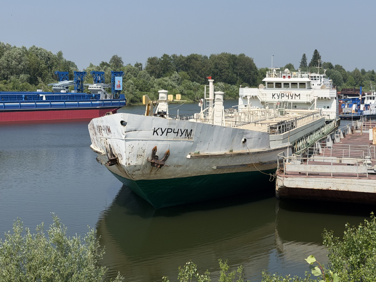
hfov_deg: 32.1
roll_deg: -0.2
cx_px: 227
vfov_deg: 24.4
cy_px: 117
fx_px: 652
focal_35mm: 60
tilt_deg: -3.3
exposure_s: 1/6024
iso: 64
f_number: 1.78
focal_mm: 6.76
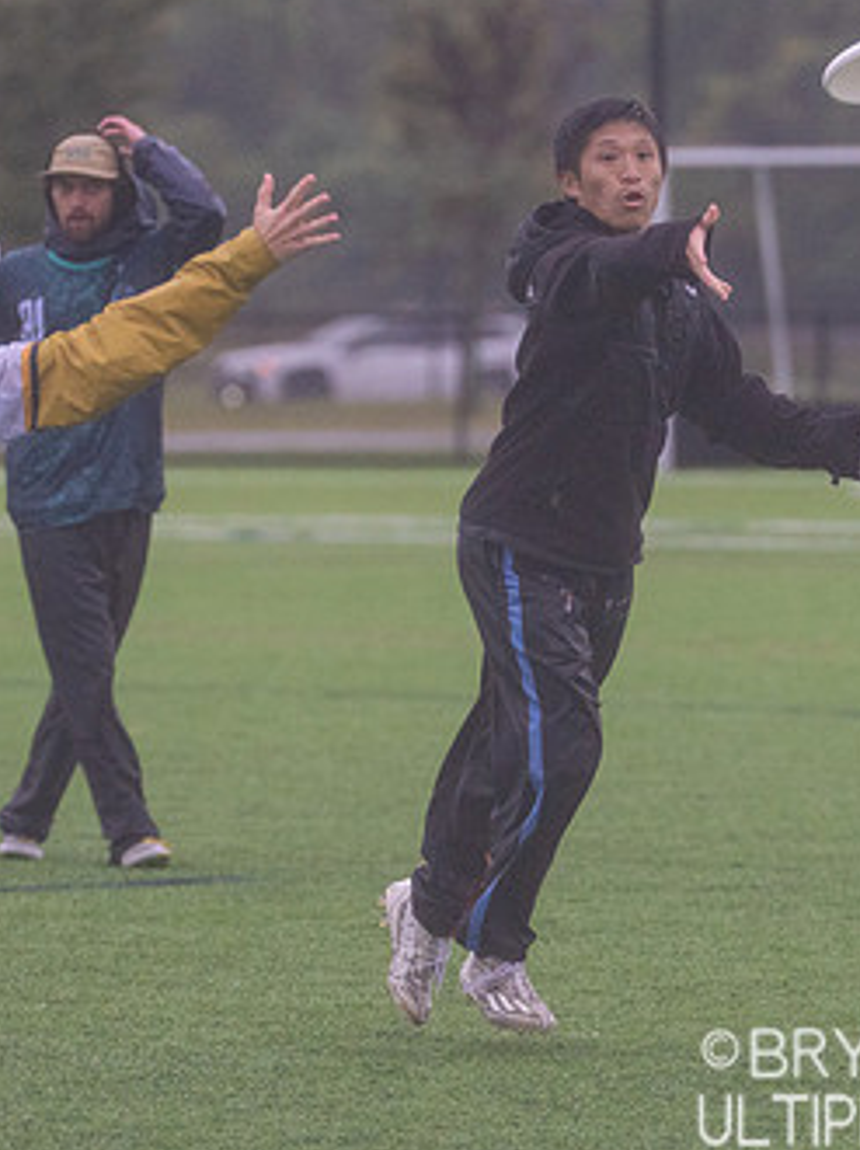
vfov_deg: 5.0
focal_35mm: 397
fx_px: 13168
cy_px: 608
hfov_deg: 3.7
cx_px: 646
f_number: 4
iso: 5000
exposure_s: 1/1600
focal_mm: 200
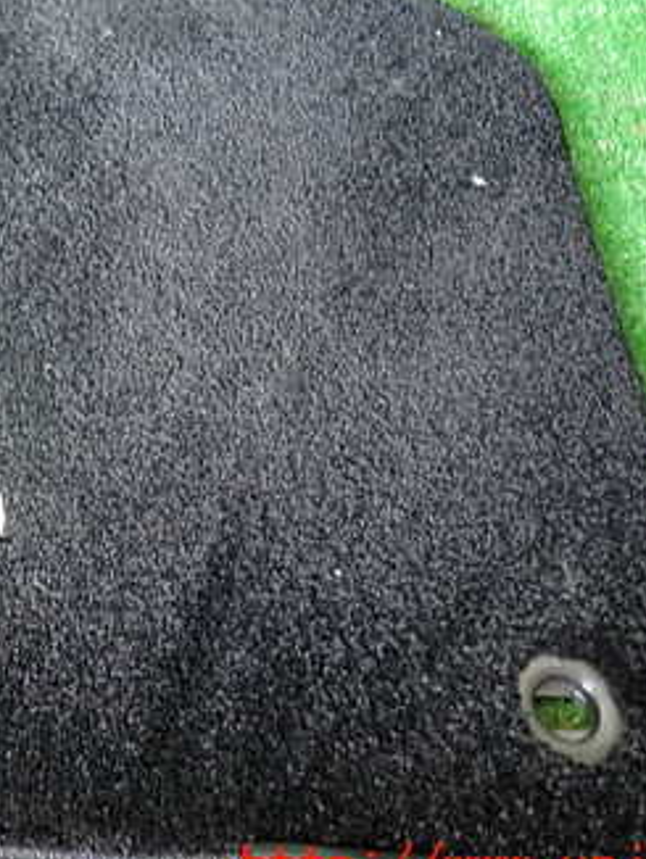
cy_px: 311
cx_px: 45
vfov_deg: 40.9
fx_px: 1143
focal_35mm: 46
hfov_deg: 30.0
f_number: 2
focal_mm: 4.5
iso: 500
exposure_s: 1/30
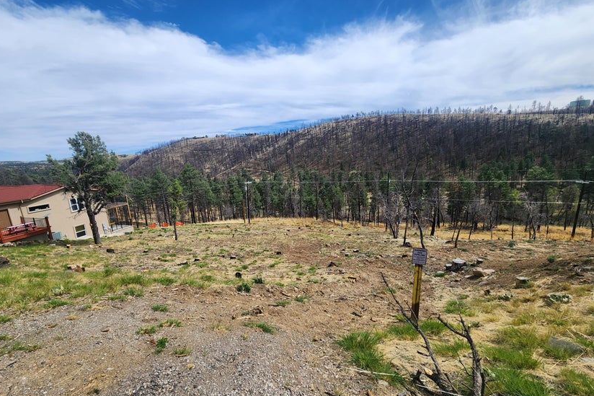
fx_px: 231
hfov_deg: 104.2
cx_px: 287
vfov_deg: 81.1
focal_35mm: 14
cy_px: 206
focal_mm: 2.2
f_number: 2.2
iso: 50
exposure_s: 1/2054
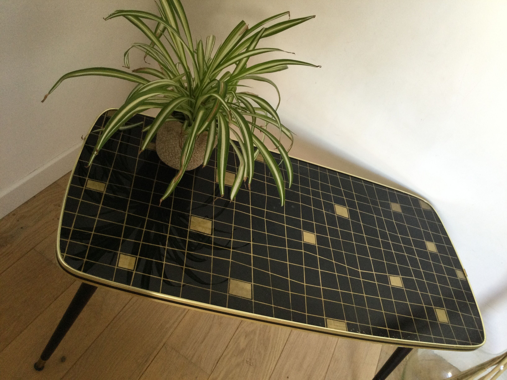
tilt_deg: -40.8
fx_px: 454
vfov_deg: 45.4
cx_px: 254
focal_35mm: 31
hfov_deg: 58.4
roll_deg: -33.4
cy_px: 190
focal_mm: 3.3
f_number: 2.4
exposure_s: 1/33
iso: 64
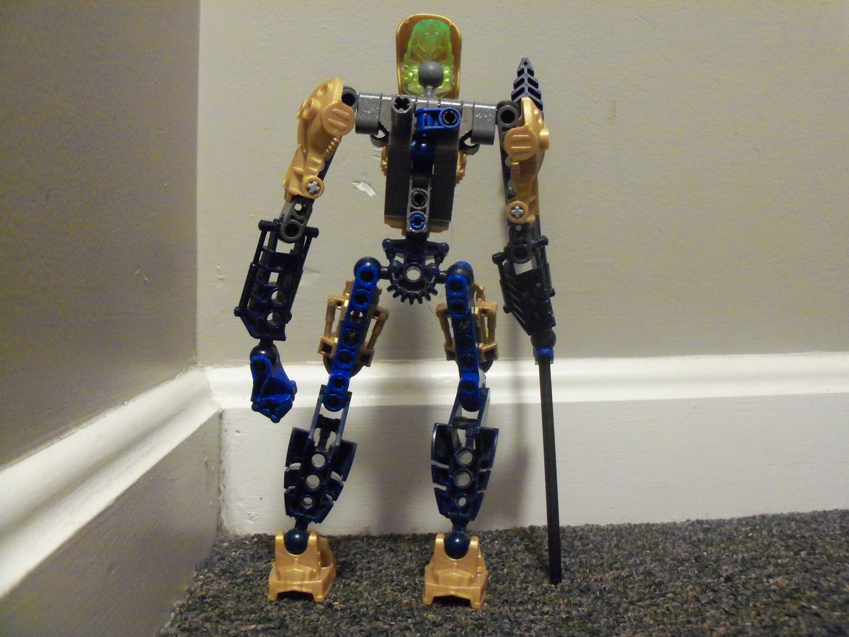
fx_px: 858
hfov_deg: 52.6
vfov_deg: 40.7
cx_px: 424
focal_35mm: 35
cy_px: 318
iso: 400
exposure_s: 1/2
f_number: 3
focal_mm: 6.3
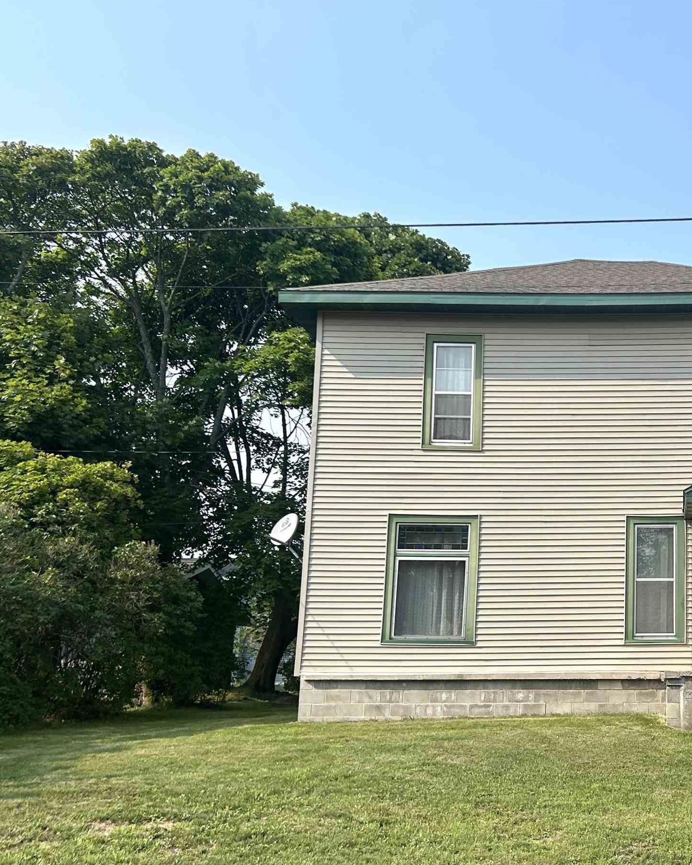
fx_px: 1101
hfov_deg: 32.6
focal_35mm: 43
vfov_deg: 42.8
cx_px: 658
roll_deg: +0.1
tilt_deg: +12.5
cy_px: 482
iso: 50
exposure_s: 1/3704
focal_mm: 5.7
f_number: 1.5
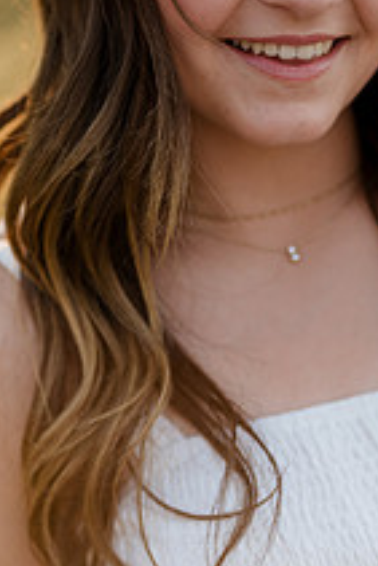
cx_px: 241
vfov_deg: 11.3
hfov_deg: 7.6
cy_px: 228
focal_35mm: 181
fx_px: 2846
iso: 125
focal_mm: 85
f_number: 2
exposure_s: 1/640
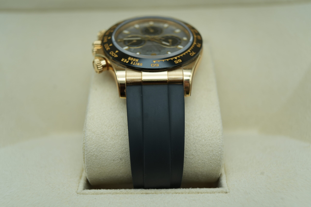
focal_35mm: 35
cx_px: 156
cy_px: 104
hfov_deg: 54.4
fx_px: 302
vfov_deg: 37.9
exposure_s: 1/250
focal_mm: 35
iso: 400
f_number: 5
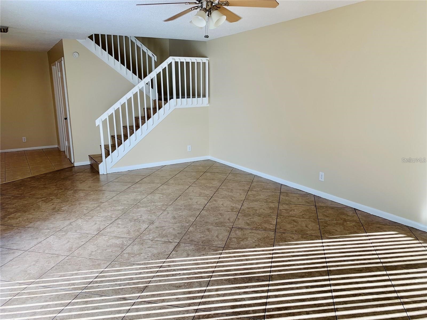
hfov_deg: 67.3
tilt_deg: -12.2
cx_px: 214
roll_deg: +1.2
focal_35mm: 26
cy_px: 160
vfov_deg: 53.1
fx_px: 321
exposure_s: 1/128
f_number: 1.8
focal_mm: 4.25
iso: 25
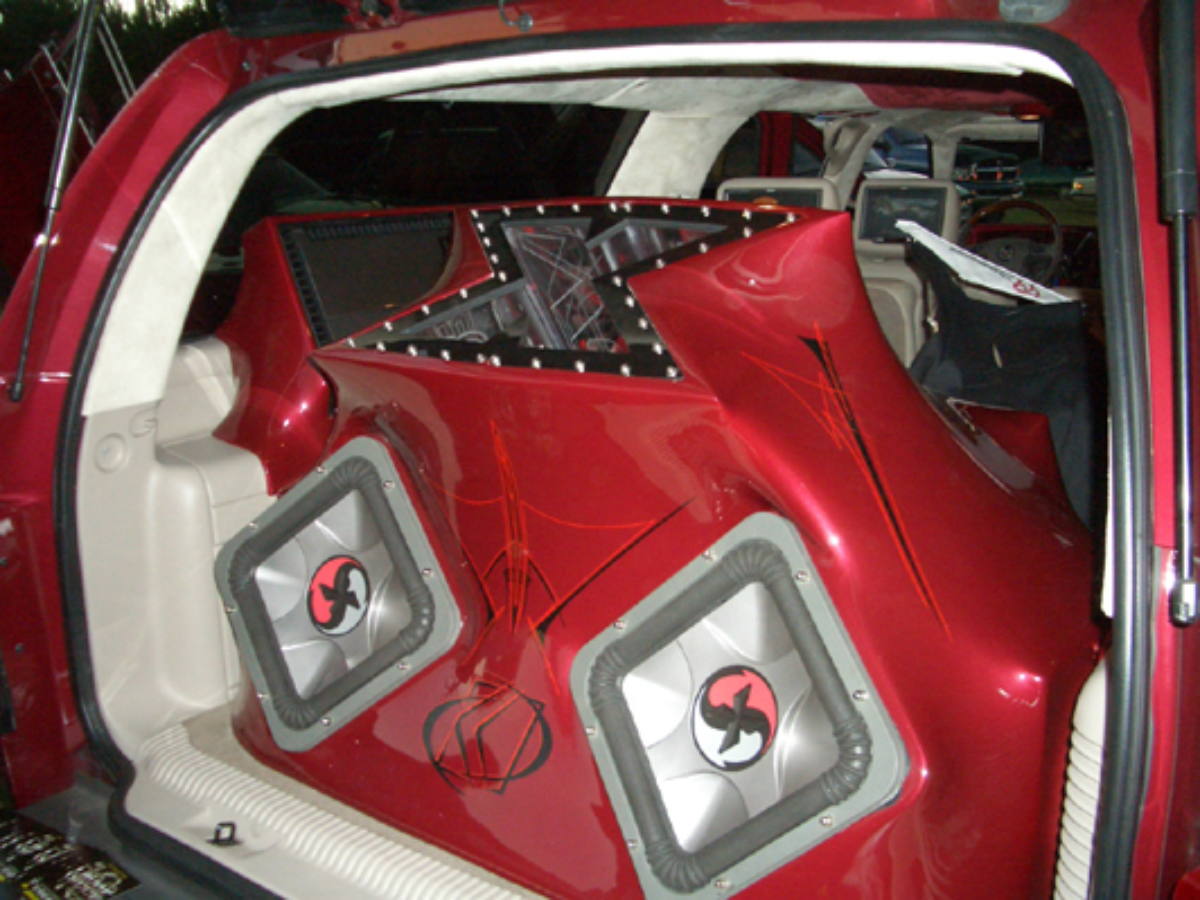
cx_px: 600
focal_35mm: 35
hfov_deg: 52.6
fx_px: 1213
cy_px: 450
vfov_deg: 40.7
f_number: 2.6
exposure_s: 1/60
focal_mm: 5.8
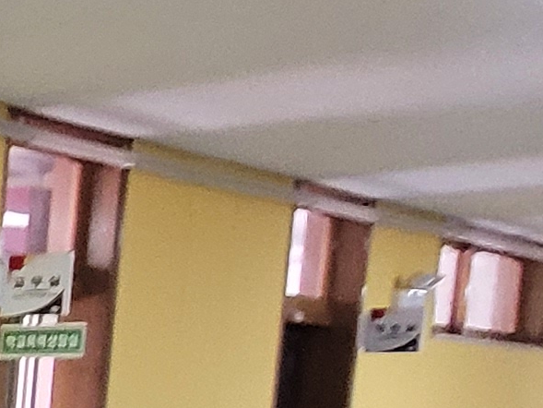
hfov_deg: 13.1
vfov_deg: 15.8
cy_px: 530
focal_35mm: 89
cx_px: -901
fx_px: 1396
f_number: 2.2
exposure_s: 1/30
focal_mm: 2.2
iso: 320
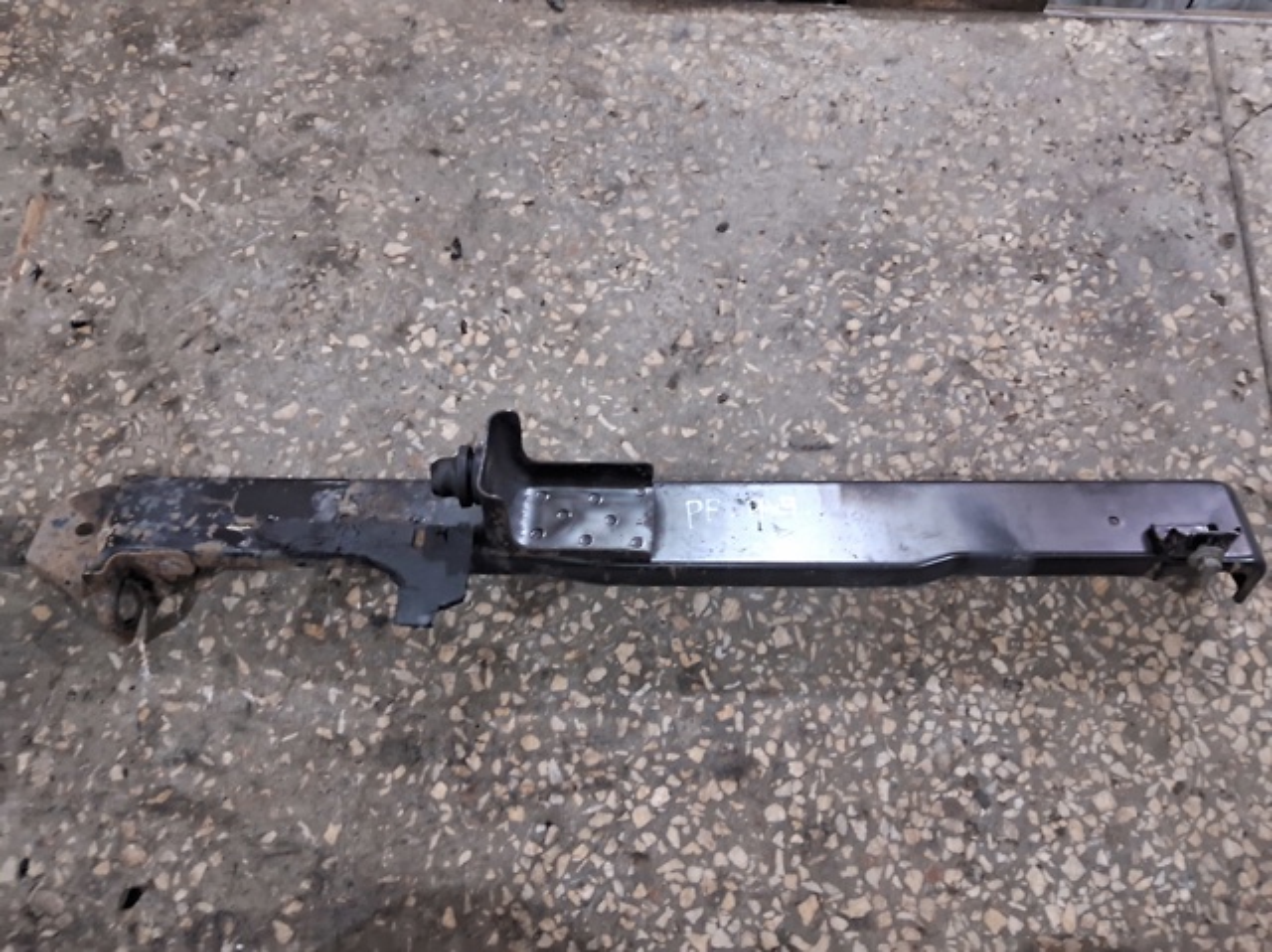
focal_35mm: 26
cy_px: 476
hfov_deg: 67.3
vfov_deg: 53.0
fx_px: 955
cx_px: 636
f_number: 1.8
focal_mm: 3.98
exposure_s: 1/25
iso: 640
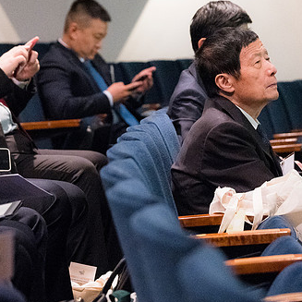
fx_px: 1846
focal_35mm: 187
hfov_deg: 9.3
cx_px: 212
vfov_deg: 9.4
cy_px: 130
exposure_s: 1/200
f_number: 3.5
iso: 8000
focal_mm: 83
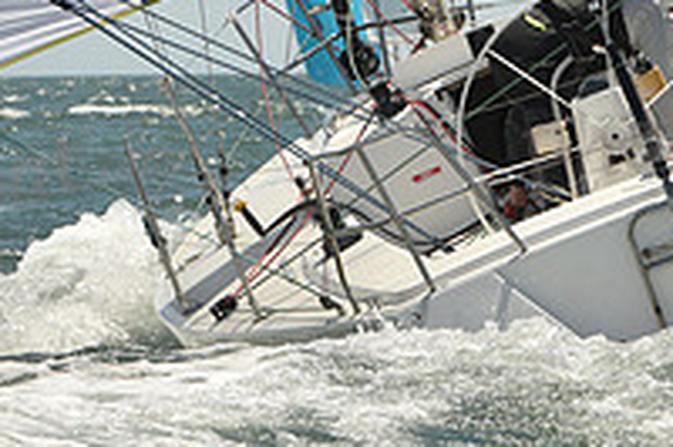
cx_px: 350
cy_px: -18
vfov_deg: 2.4
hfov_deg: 3.6
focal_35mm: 580
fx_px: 10834
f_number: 13
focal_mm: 200
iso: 320
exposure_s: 1/800
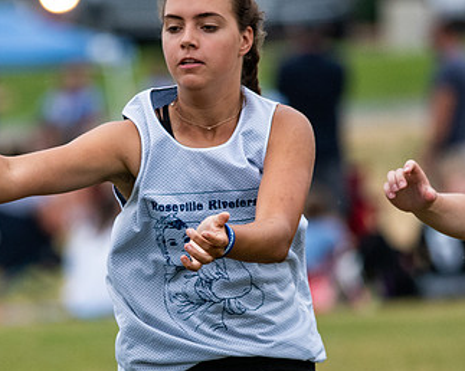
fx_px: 12200
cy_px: 253
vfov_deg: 1.7
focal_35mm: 887
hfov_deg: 2.2
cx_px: 119
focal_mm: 300
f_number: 4.5
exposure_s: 1/2500
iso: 1600
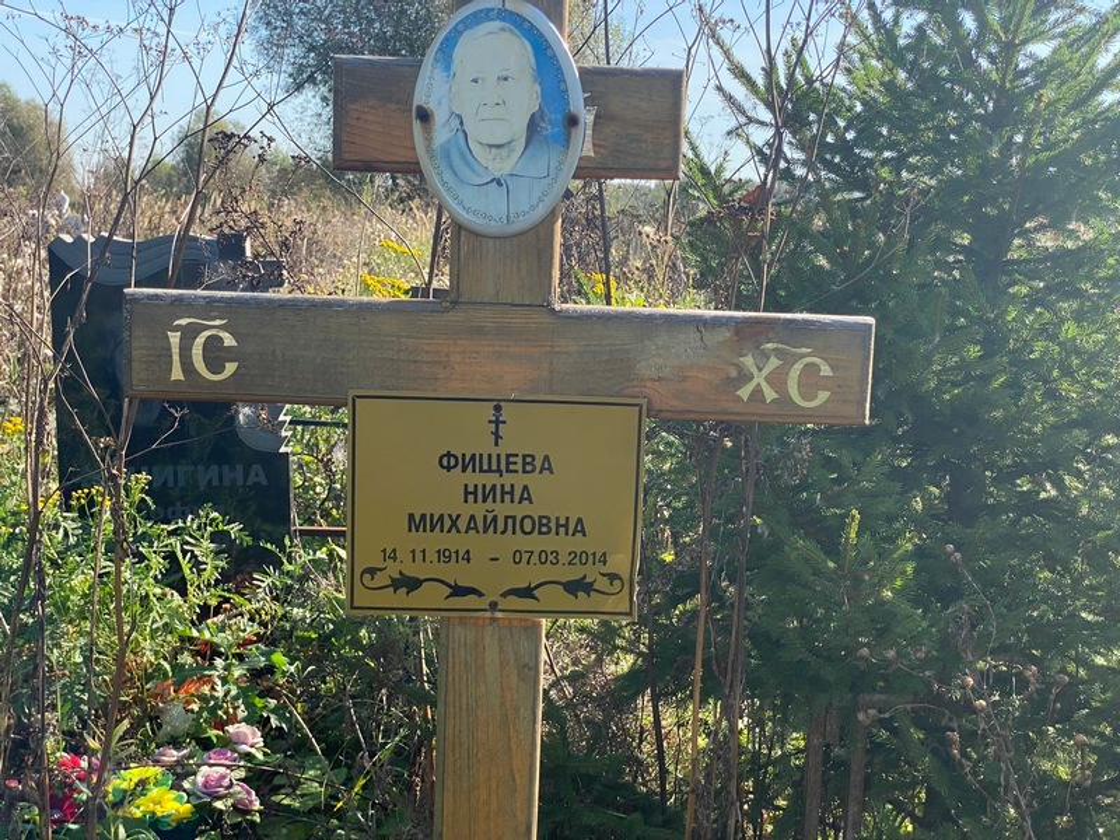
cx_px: 560
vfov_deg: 28.0
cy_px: 420
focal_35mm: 52
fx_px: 1682
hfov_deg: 36.8
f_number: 2
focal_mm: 6
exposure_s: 1/888
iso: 20
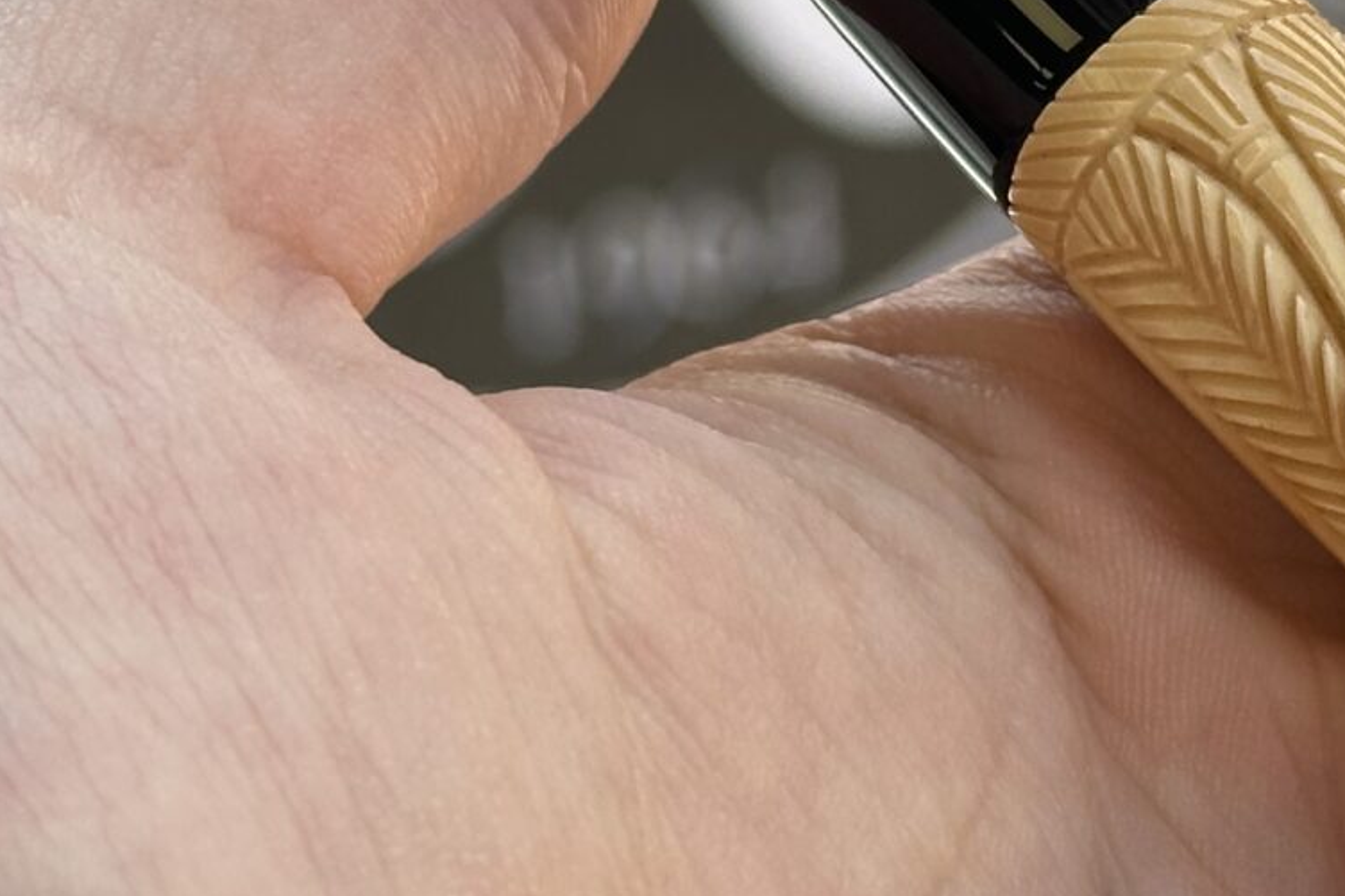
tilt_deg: -19.3
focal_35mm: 170
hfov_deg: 11.9
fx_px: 6350
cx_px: 1395
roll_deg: +2.3
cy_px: -68
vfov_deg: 8.0
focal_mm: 6.86
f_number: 1.78
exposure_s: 1/484
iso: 64
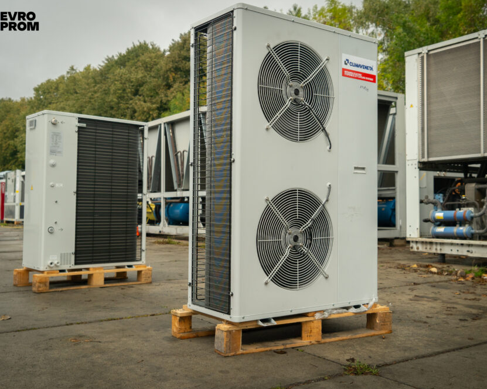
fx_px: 533
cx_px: 263
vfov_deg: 40.1
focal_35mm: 37
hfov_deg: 49.0
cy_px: 193
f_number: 5.6
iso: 400
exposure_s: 1/160
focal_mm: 32
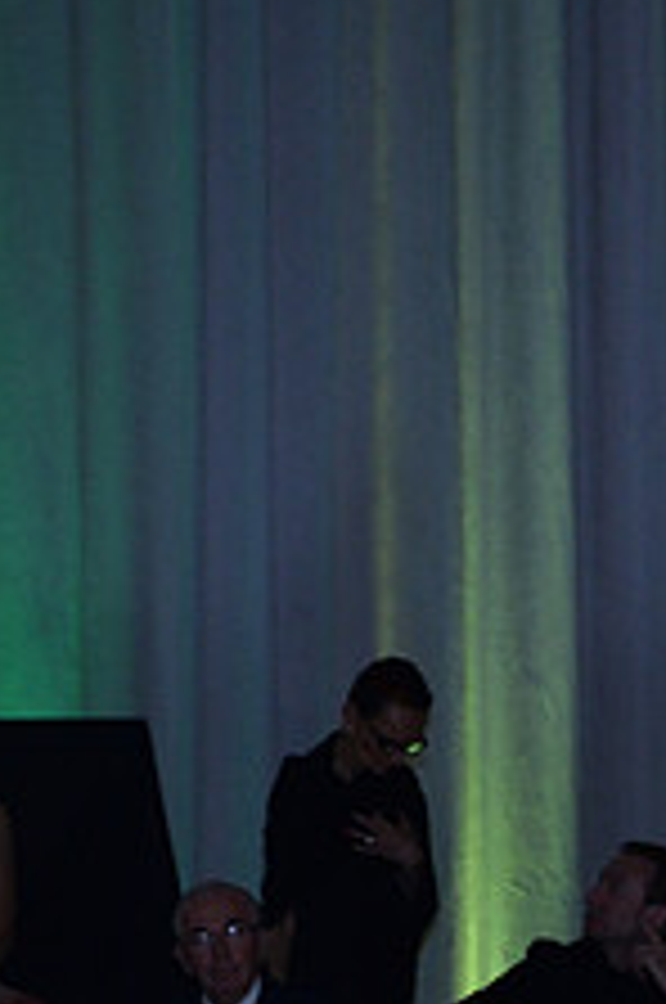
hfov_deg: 2.6
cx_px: 821
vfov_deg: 4.0
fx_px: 14474
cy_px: 1162
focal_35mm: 520
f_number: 4.5
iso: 2000
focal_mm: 200
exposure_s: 1/250
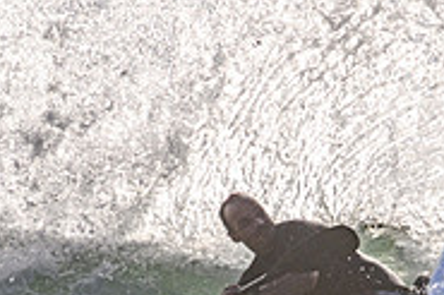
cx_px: 384
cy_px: 407
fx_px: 30978
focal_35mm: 2514
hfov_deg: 0.8
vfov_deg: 0.5
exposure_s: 1/2000
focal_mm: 800
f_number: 11
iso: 800
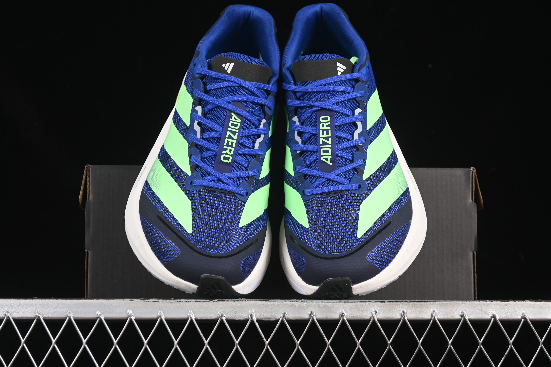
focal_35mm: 75
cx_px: 276
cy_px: 184
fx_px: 1148
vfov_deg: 18.2
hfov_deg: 27.0
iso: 160
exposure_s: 1/60
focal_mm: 50
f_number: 6.3
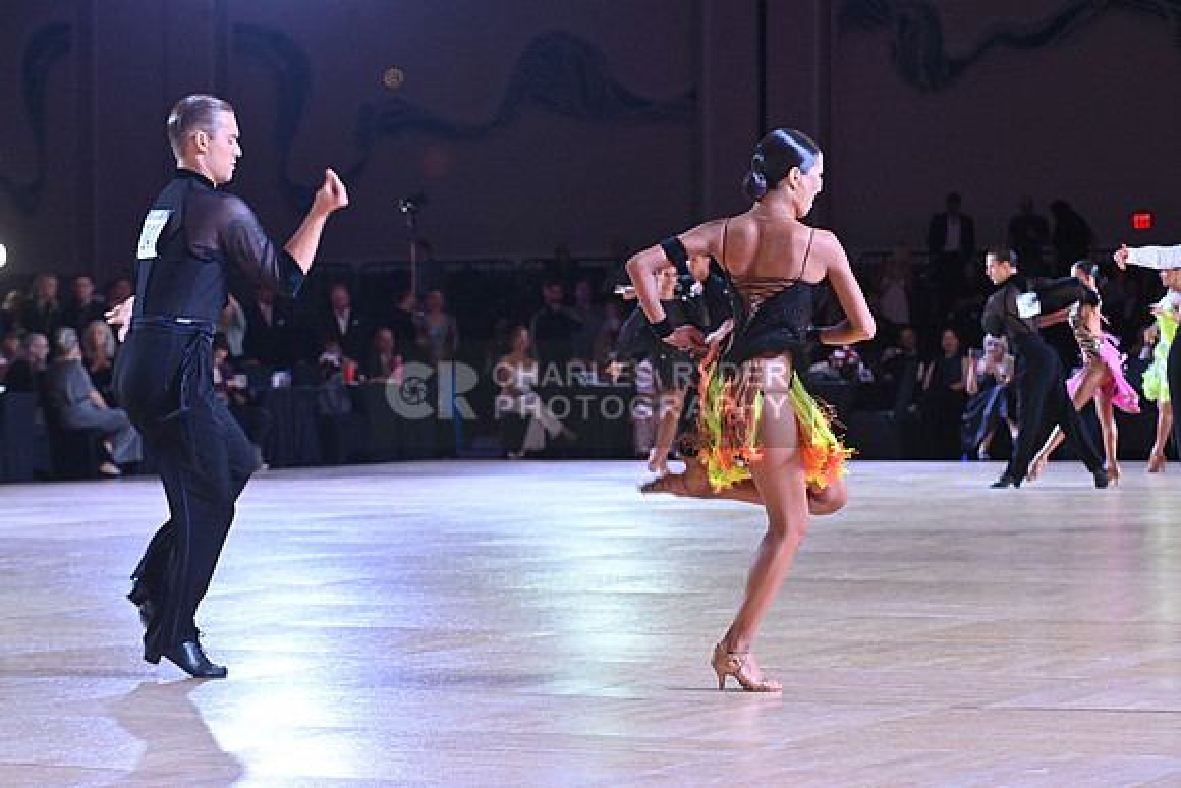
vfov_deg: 11.2
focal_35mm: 122
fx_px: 4003
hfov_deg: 16.8
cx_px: 590
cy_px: 394
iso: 4000
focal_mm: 122
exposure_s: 1/400
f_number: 6.3
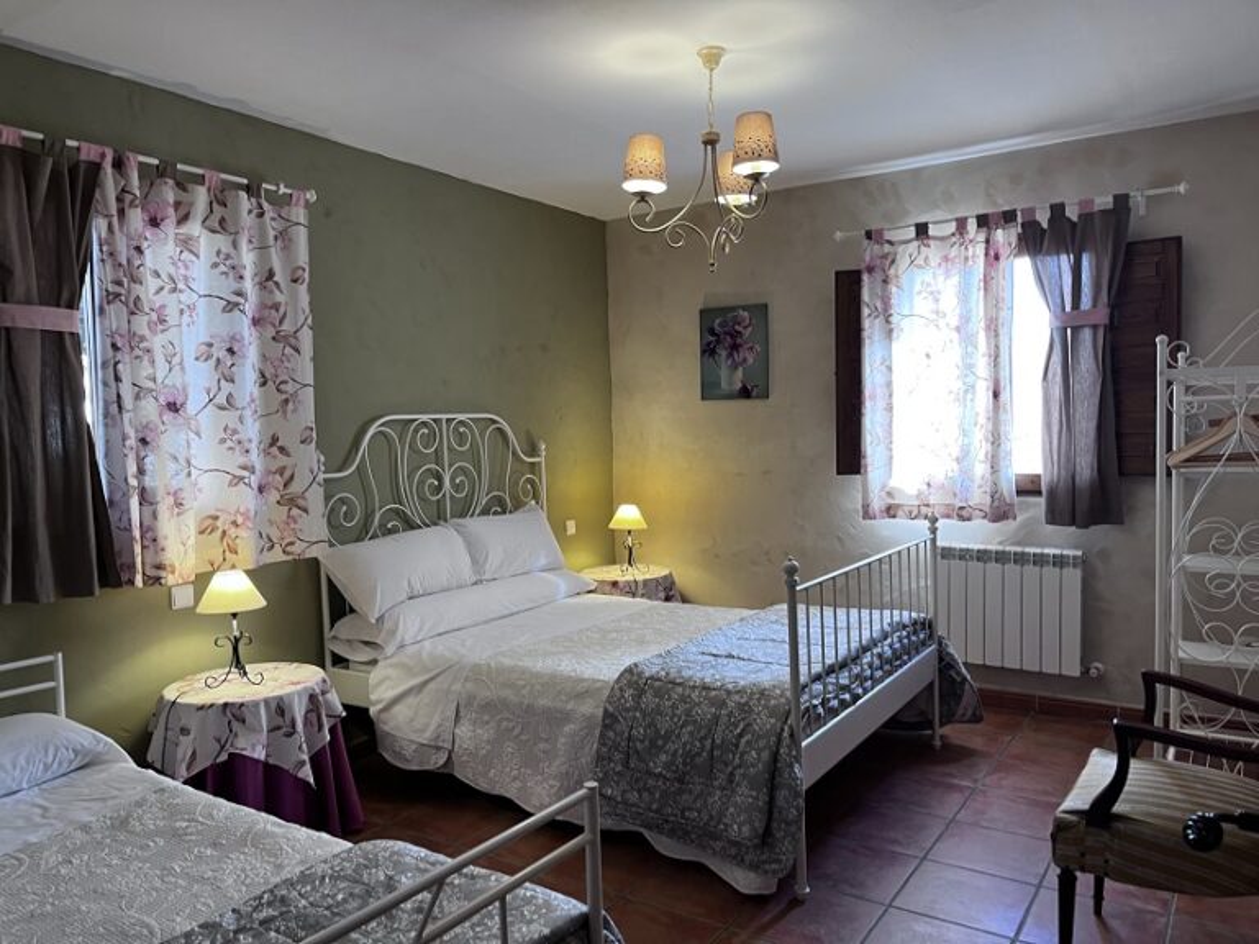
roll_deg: +2.2
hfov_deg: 67.3
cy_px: 472
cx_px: 630
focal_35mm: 26
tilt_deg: -3.6
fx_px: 946
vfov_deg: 53.1
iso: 100
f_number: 1.6
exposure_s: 1/50
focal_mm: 5.1
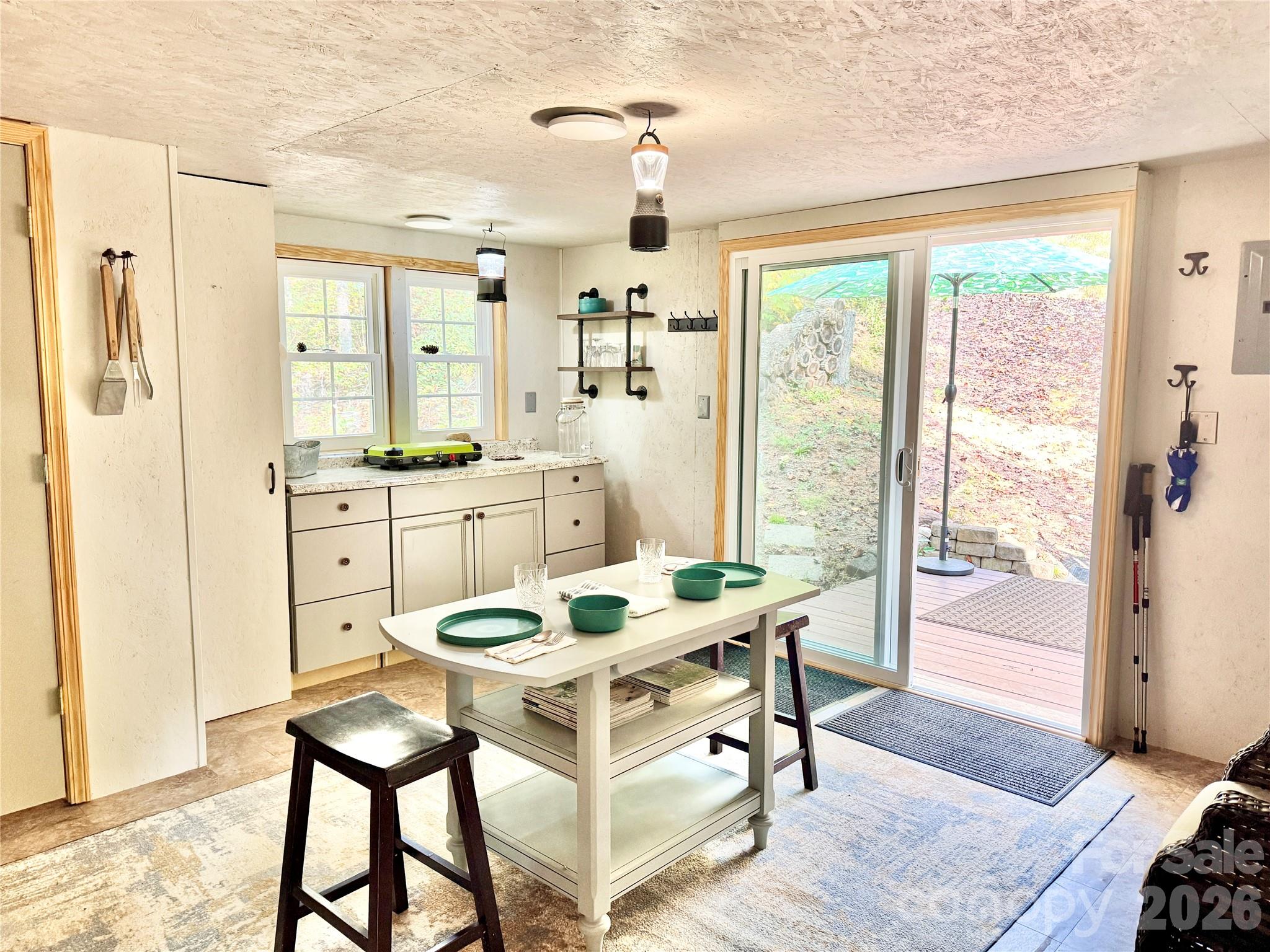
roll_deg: +0.1
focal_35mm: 24
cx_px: 635
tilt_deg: -7.9
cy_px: 476
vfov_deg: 56.8
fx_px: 881
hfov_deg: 71.6
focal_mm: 6.76
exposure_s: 1/97
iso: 200
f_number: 1.78
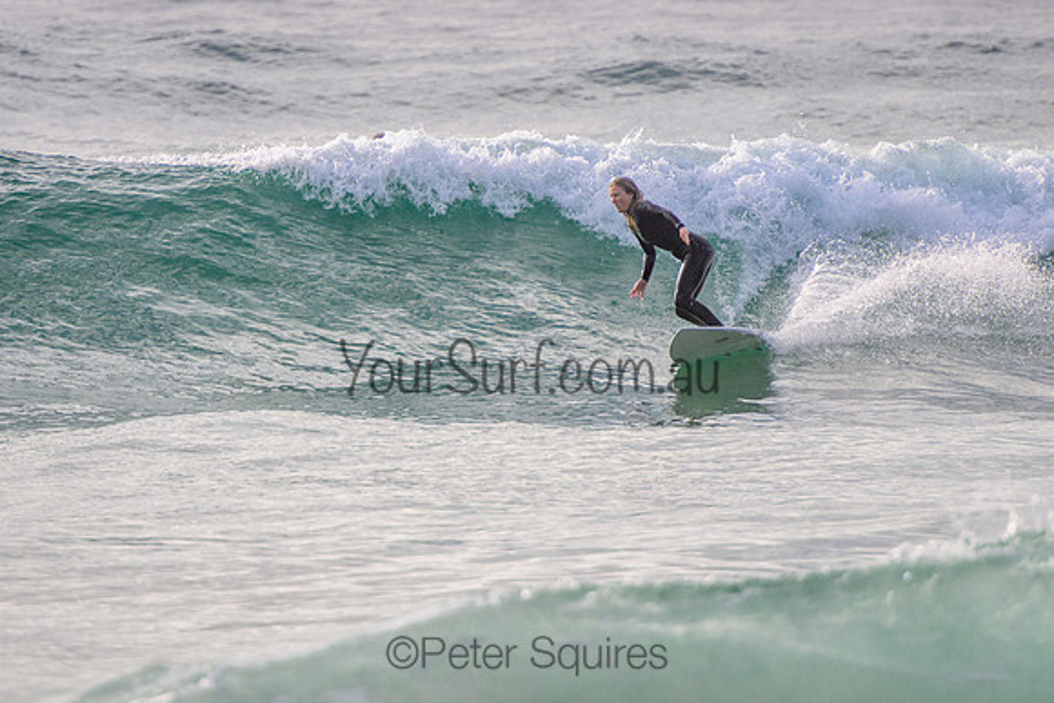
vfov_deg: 2.5
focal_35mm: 550
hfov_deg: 3.7
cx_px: 456
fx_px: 16111
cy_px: 405
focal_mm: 400
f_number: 5.6
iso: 280
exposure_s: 1/2000
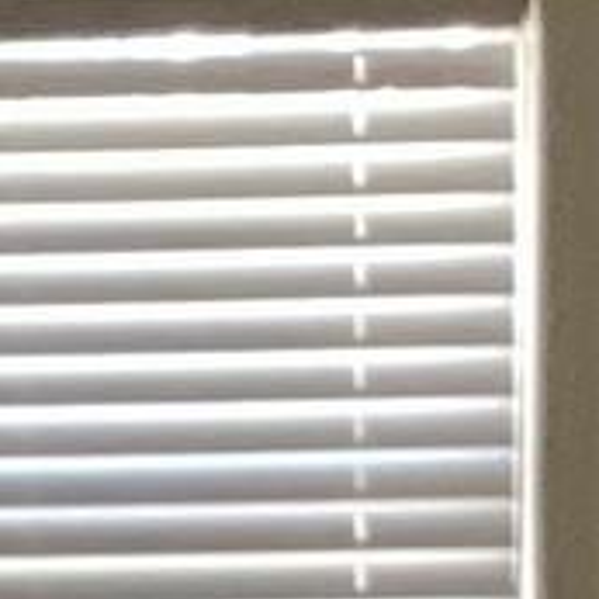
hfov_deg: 6.6
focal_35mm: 253
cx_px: -727
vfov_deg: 6.8
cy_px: 907
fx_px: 4953
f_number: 2.4
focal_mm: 3.3
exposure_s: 1/120
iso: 80
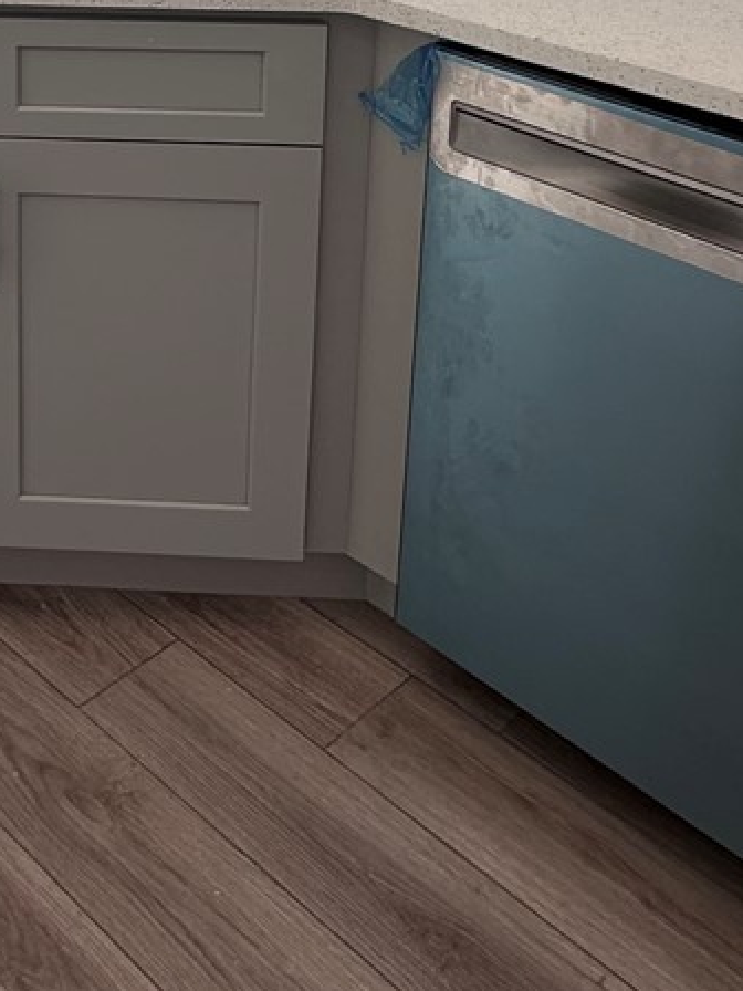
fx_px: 1431
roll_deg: -1.9
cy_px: -93
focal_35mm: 50
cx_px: 93
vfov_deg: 33.4
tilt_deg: -14.3
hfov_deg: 28.1
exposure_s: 1/290
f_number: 2.2
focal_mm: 2.22
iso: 40
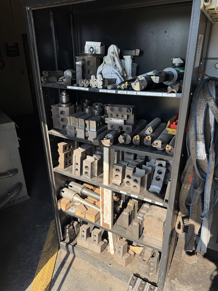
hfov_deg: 56.8
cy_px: 146
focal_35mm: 24
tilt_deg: -24.5
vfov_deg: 71.6
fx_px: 202
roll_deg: -0.5
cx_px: 109
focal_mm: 6.76
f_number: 1.78
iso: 100
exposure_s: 1/1046
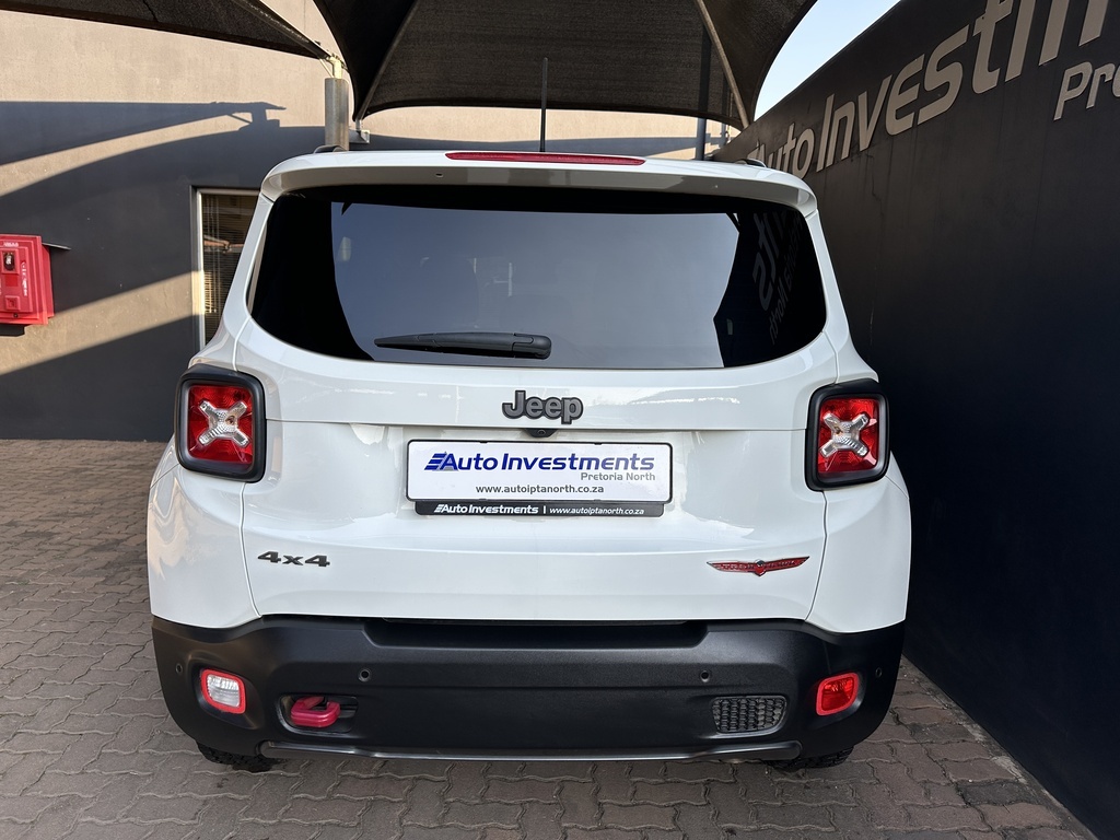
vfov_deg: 56.8
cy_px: 420
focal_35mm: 24
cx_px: 560
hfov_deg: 71.6
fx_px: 777
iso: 80
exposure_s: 1/654
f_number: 1.78
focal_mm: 6.86
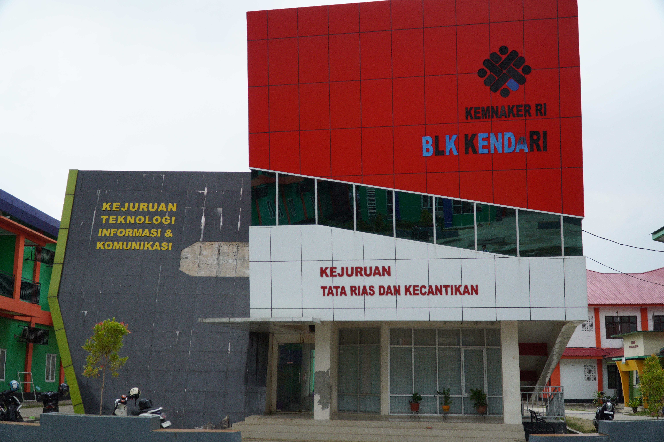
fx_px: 636
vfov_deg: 38.4
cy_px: 221
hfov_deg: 55.1
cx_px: 332
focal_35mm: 34
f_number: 4
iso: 640
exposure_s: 1/320
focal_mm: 23
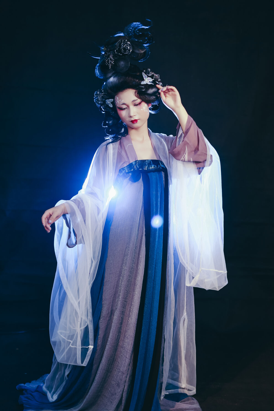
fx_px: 559
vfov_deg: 40.3
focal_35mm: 49
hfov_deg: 27.5
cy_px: 206
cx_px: 137
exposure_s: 1/100
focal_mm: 50
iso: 320
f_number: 2
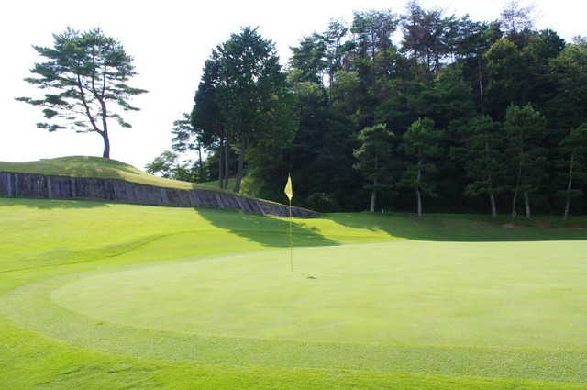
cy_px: 195
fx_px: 440
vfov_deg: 47.8
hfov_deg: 67.4
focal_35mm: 27
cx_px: 294
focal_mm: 18
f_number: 11
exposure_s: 1/100
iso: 200
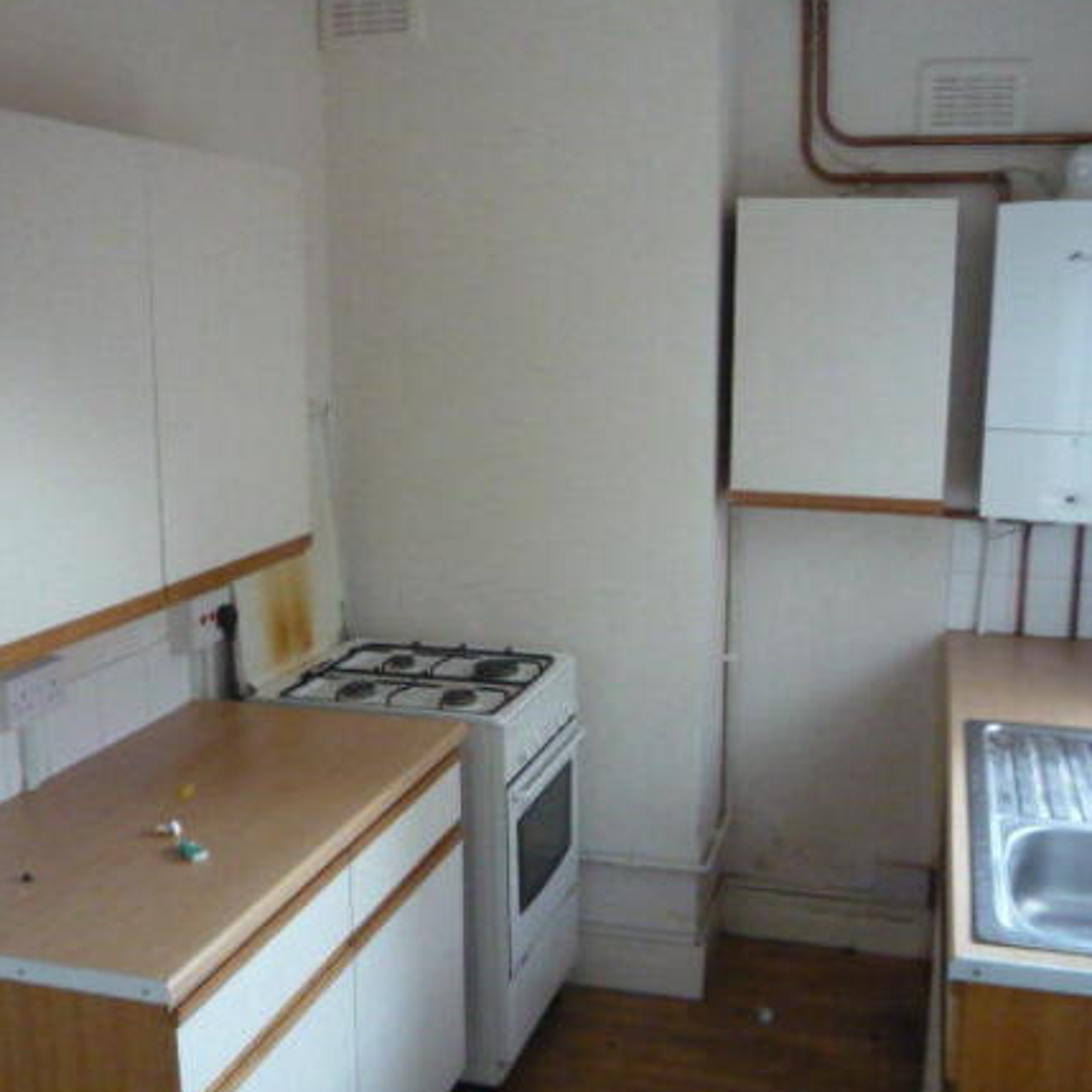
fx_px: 1285
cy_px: 546
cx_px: 655
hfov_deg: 45.8
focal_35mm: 36
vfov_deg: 46.0
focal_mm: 5.2
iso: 800
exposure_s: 1/25
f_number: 3.3
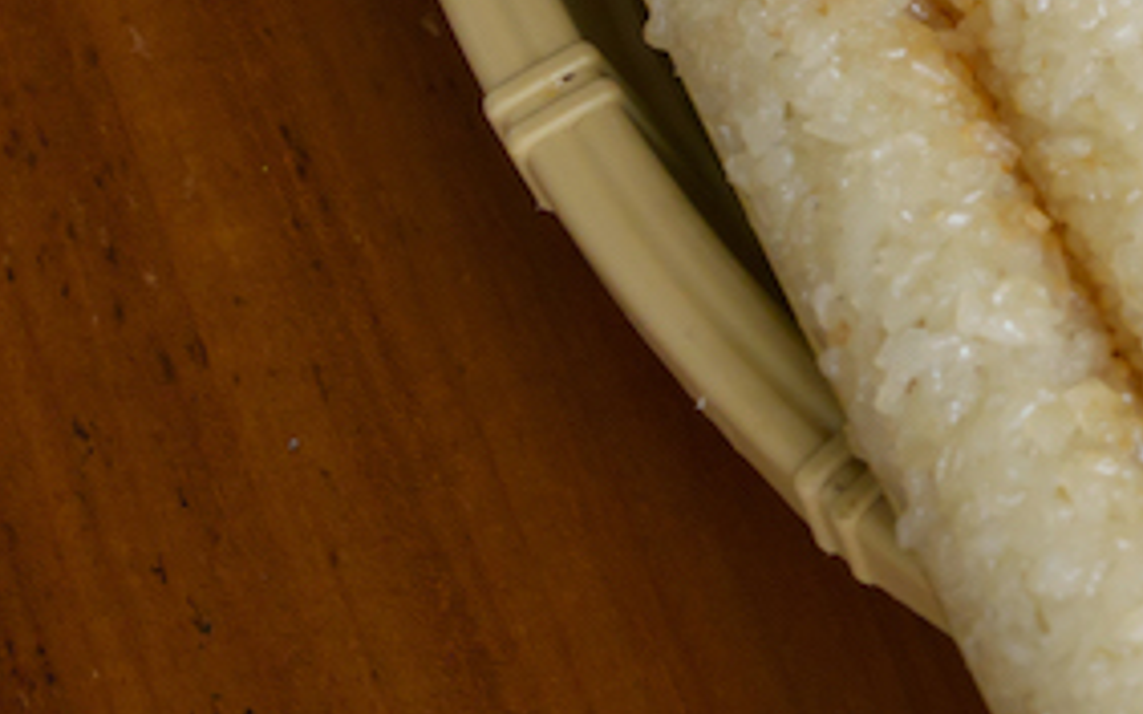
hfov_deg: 11.7
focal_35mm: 162
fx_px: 5044
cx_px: 2189
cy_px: -460
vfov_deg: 7.9
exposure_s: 1/200
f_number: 8
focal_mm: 35
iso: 800
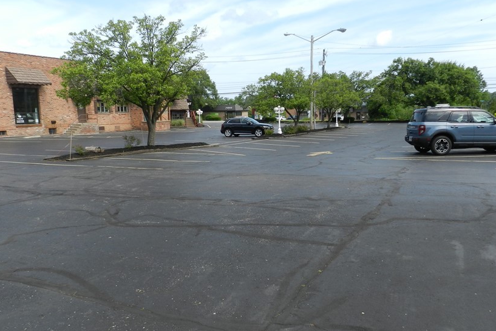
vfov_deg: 43.5
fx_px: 413
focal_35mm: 30
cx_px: 251
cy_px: 179
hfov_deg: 61.9
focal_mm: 4
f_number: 3.4
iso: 160
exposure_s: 1/800
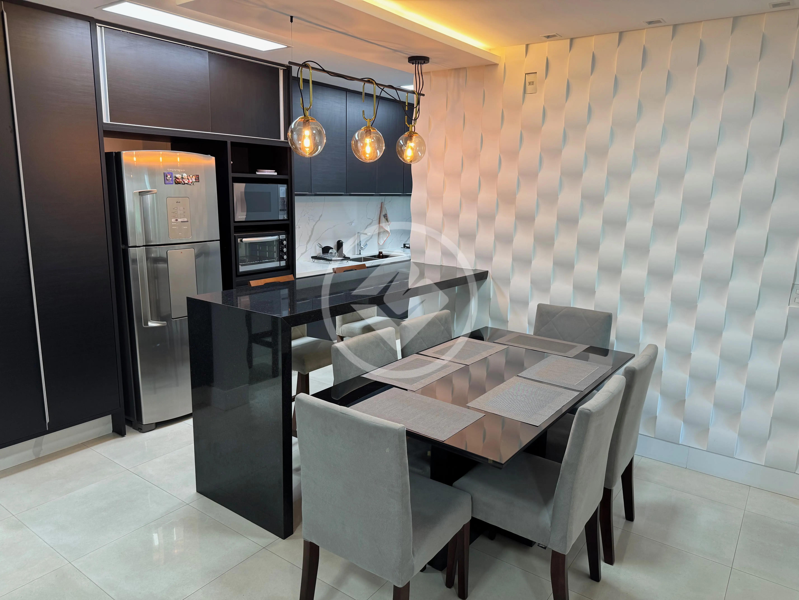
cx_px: 400
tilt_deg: -11.5
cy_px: 300
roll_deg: -1.4
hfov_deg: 71.6
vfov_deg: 56.8
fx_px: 554
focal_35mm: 24
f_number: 1.78
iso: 125
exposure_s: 1/60
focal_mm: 6.76
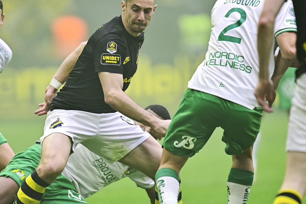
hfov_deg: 2.4
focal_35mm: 851
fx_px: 7233
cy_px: 123
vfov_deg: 1.6
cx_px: 111
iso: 900
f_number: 4
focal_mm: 560
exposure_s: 1/1250
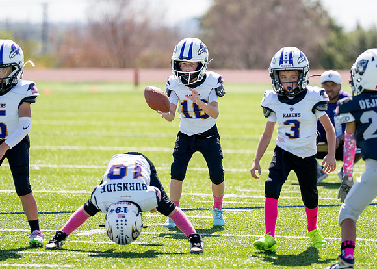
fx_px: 2942
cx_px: 193
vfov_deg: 5.2
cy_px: 107
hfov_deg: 7.3
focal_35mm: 275
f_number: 2.8
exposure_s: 1/4000
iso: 200
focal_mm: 200
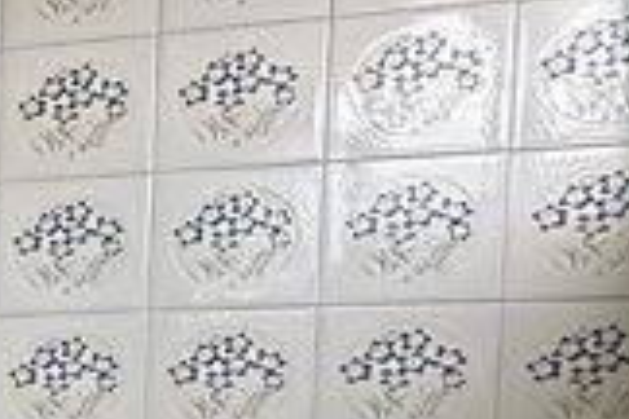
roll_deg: -1.1
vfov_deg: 17.8
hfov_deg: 16.9
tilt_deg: -0.1
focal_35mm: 72
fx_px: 1258
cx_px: -742
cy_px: 539
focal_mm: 2.22
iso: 160
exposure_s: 1/99
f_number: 2.2
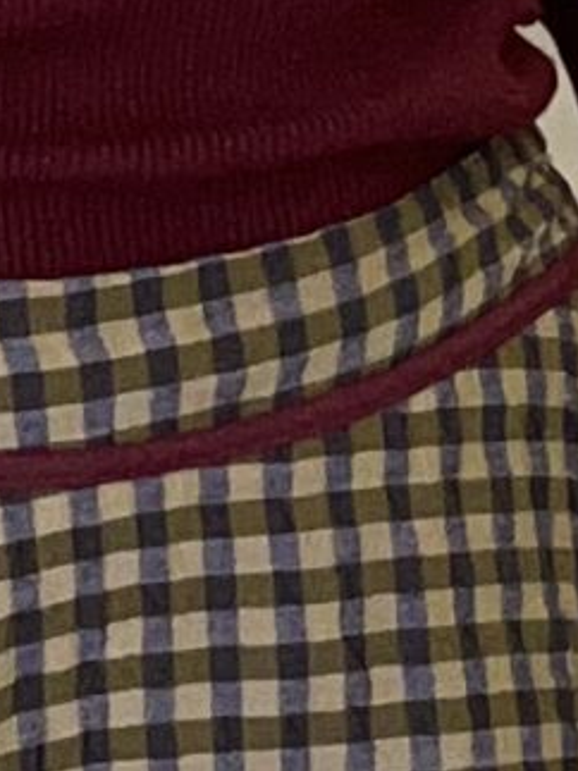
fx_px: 5302
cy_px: 394
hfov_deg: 6.2
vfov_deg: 8.3
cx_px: 351
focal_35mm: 238
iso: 80
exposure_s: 1/50
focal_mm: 2.69
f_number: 1.9
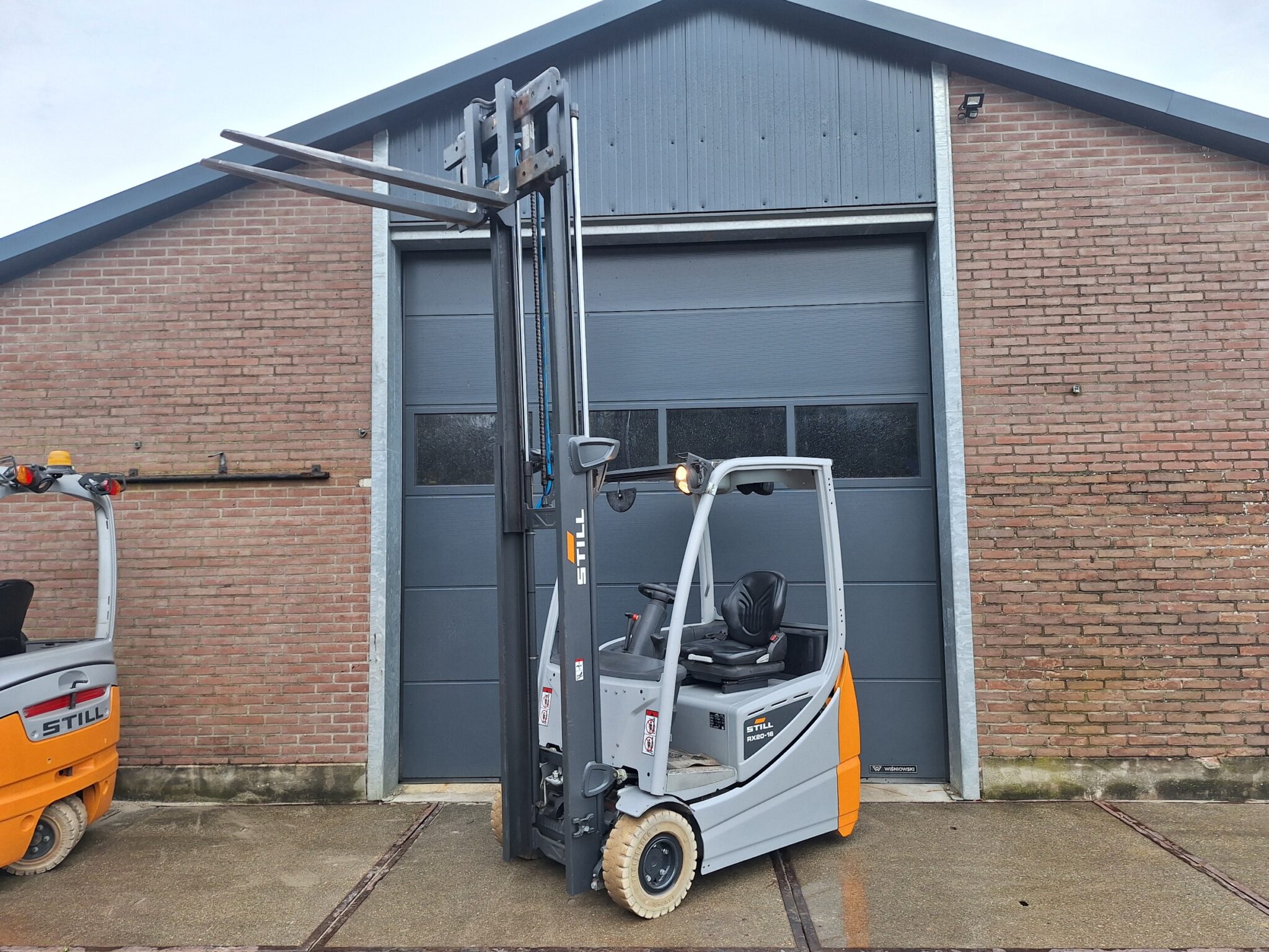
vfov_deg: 58.9
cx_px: 634
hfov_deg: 73.9
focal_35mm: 23
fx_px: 843
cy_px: 476
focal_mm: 5.54
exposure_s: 1/556
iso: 40
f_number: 1.8
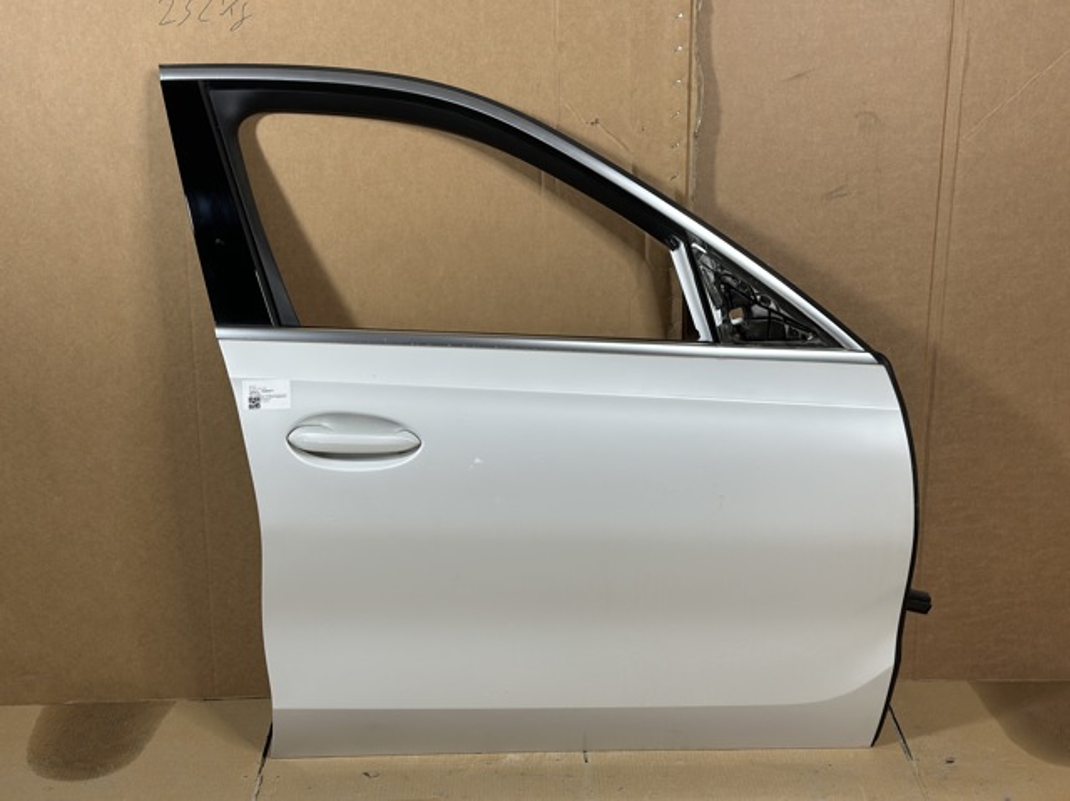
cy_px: 400
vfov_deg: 30.2
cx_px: 535
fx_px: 1483
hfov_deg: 39.7
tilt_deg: -19.1
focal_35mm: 48
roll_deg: +0.7
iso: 80
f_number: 1.78
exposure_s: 1/50
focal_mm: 6.86
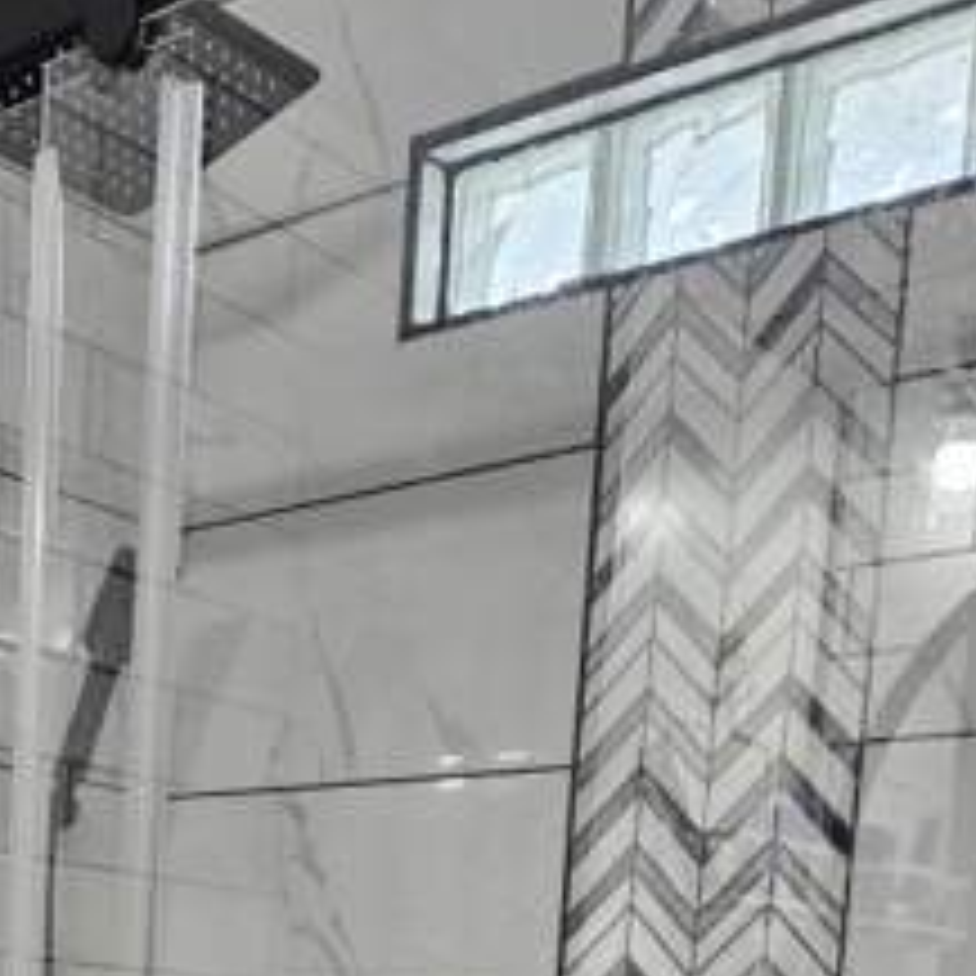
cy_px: 1250
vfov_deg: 25.0
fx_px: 1914
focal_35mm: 60
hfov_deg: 28.1
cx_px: 211
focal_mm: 5.4
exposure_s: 1/120
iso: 200
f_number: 1.8
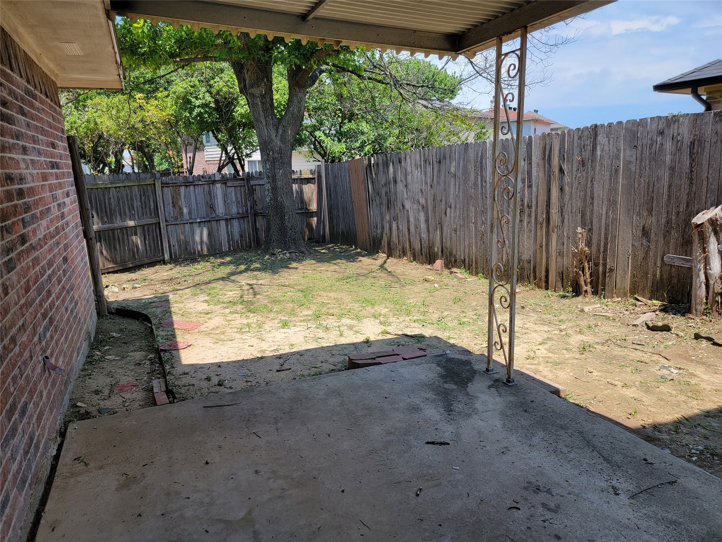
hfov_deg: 71.6
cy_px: 271
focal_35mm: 24
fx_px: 501
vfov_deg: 56.8
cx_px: 361
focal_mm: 6.7
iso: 16
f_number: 1.8
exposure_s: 1/467
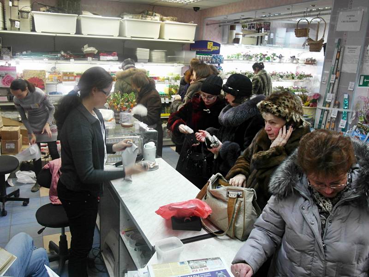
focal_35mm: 24
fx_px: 256
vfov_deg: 56.8
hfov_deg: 71.6
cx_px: 184
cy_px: 138
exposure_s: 1/30
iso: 160
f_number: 2.5
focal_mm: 5.2
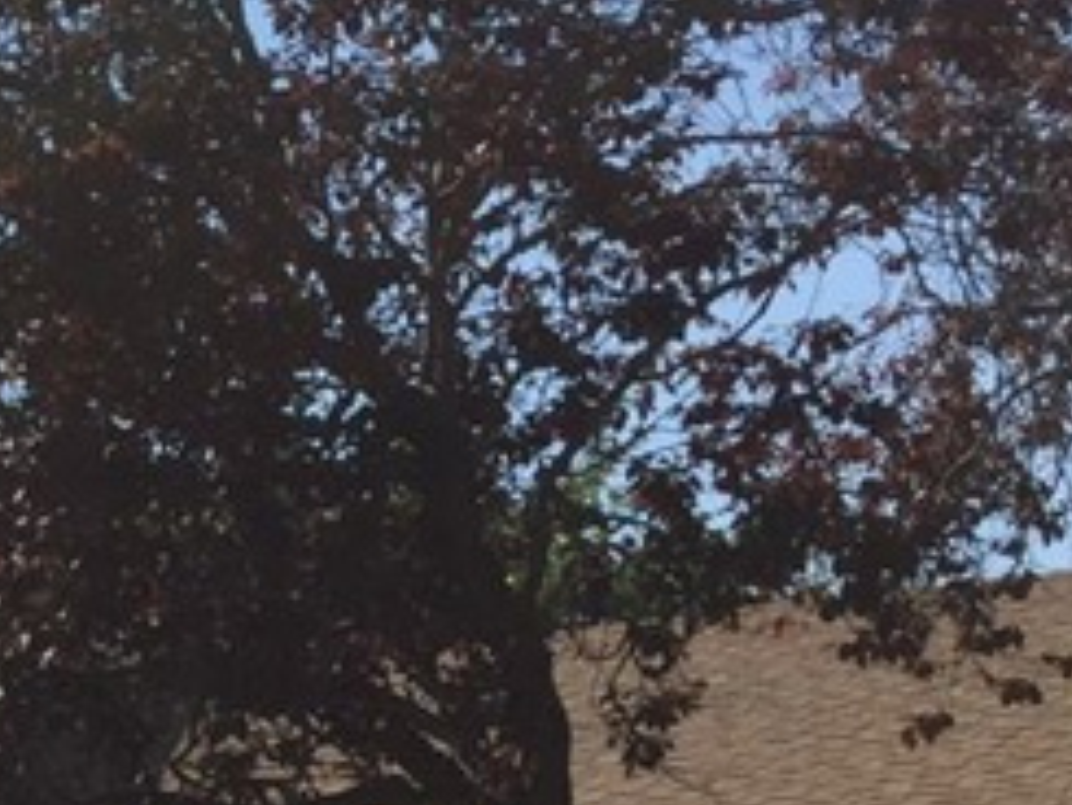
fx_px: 3749
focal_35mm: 121
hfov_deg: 14.5
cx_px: -792
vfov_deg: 11.8
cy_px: 1186
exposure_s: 1/1980
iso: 32
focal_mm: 4.15
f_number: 2.2
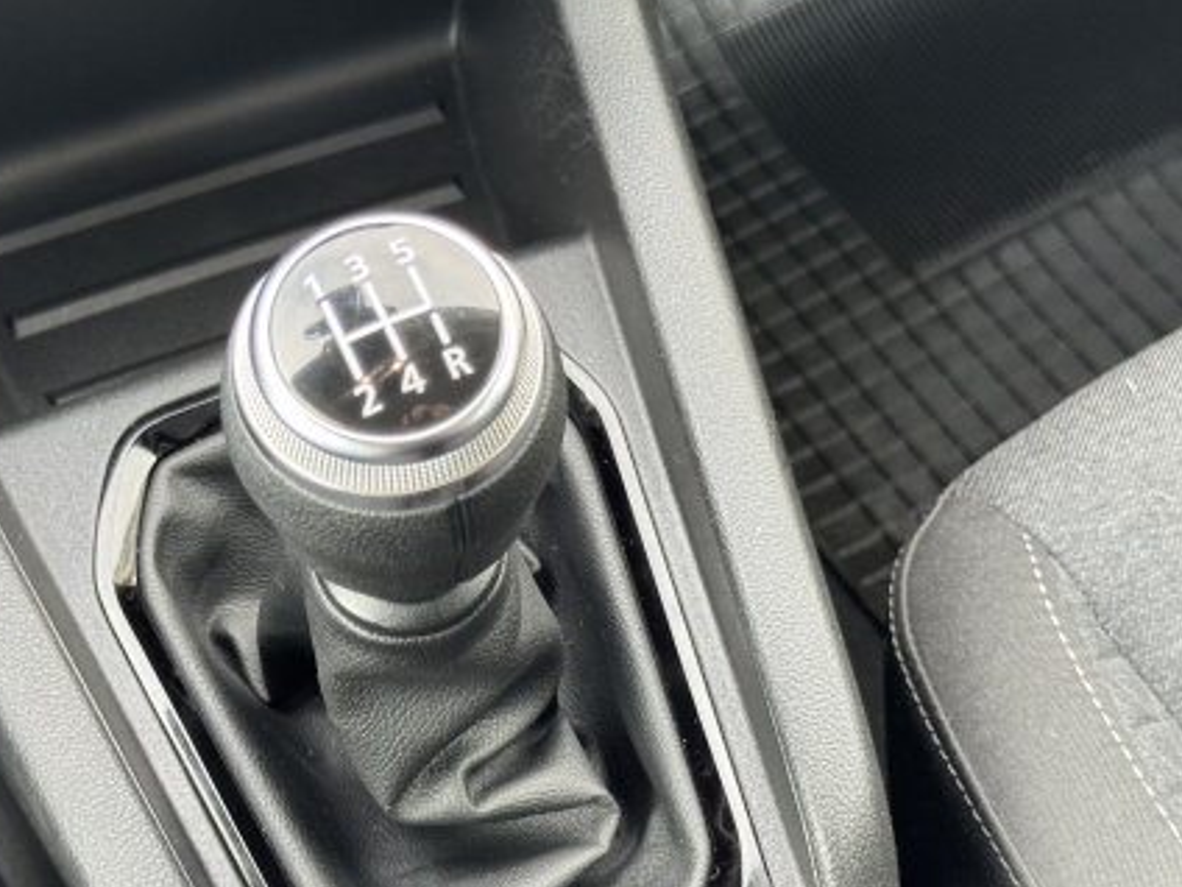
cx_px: 482
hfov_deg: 28.5
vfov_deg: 21.6
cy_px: 555
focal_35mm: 68
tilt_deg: -53.6
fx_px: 2322
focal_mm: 6.76
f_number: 1.78
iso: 80
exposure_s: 1/70
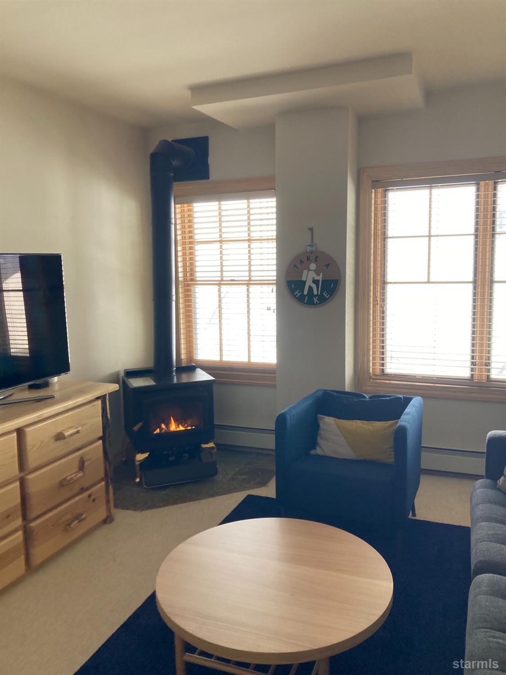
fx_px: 546
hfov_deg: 49.7
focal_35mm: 28
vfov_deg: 63.4
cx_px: 253
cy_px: 338
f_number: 1.8
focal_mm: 3.99
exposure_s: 1/121
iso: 64
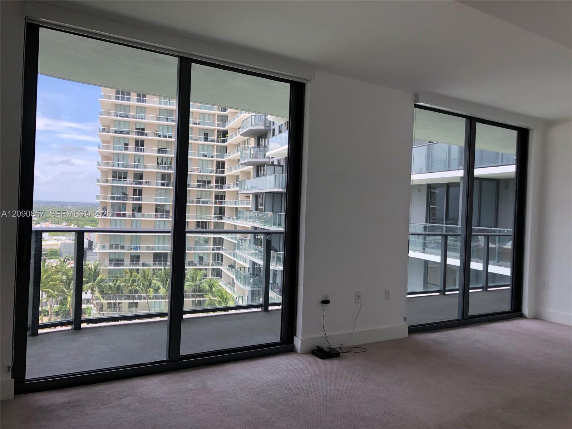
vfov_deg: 49.7
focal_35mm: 28
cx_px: 286
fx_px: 463
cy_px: 214
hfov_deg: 63.4
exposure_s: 1/271
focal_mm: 4
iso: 20
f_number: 1.8
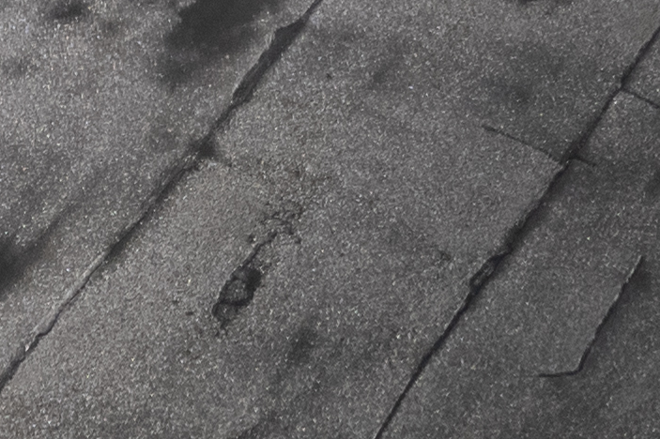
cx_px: -10
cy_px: -1261
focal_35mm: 171
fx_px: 3133
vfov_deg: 6.6
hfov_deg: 11.9
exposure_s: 1/200
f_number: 2.8
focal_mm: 8.38
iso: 200
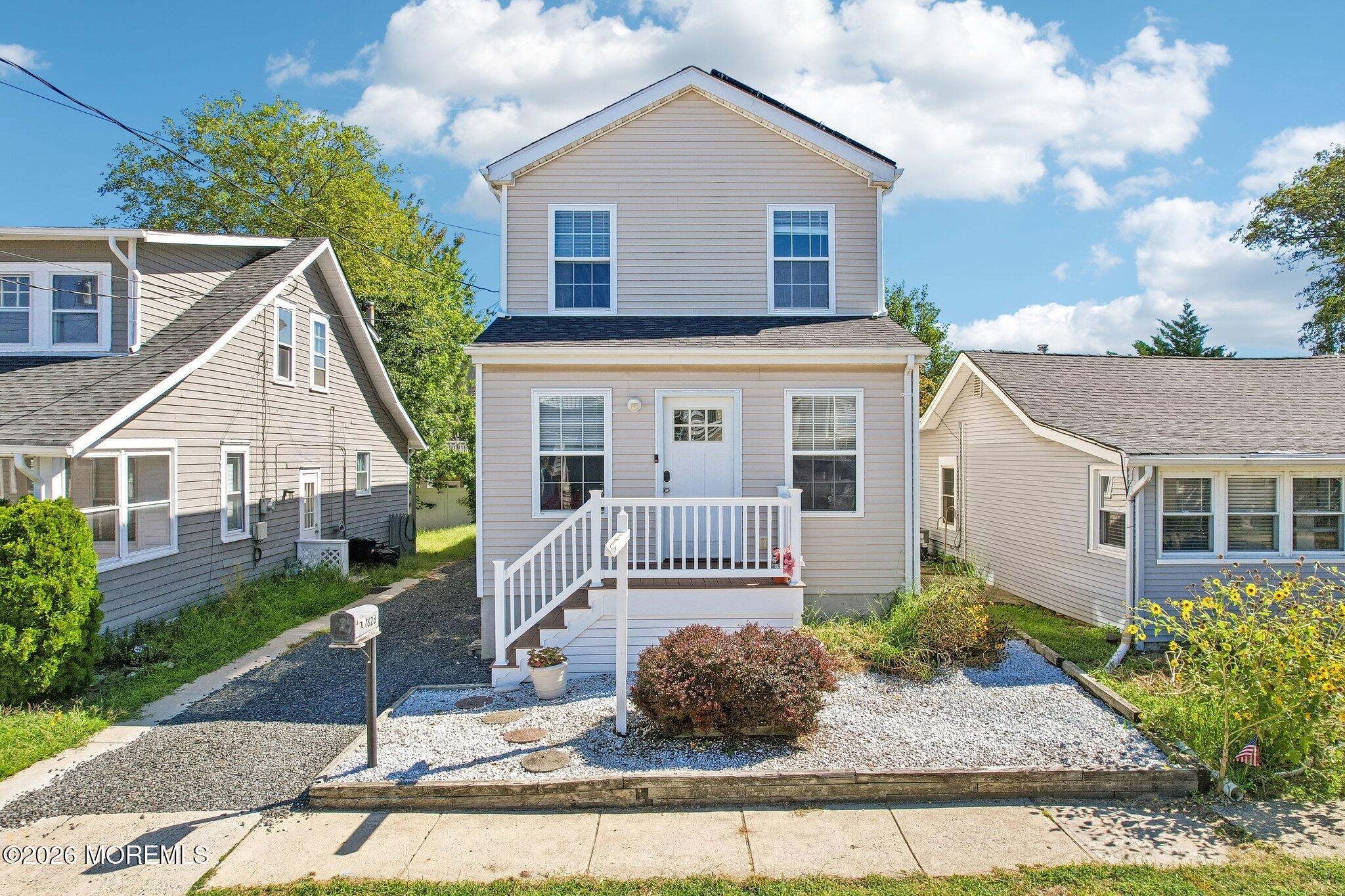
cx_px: 672
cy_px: 448
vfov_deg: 57.2
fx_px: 822
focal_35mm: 22
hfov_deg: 78.6
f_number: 2.8
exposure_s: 1/1250
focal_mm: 8.4
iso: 100
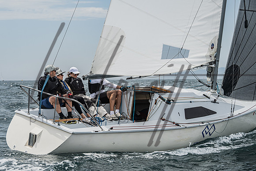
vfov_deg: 14.9
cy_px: 91
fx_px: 653
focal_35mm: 92
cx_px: 108
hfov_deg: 22.2
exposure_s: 1/2500
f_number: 6
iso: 320
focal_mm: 79
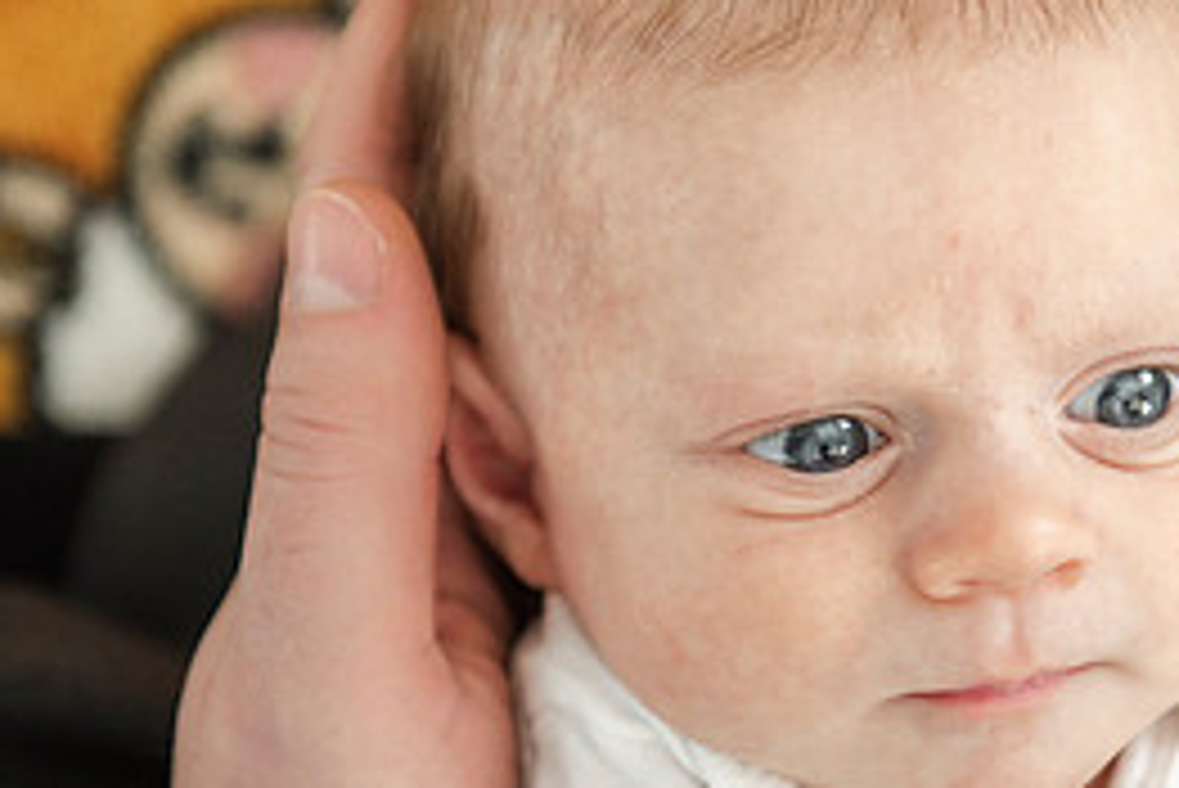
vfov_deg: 8.9
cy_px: 453
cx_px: 932
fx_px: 5079
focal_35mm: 155
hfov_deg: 13.2
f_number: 3.2
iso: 800
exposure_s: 1/160
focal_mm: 70
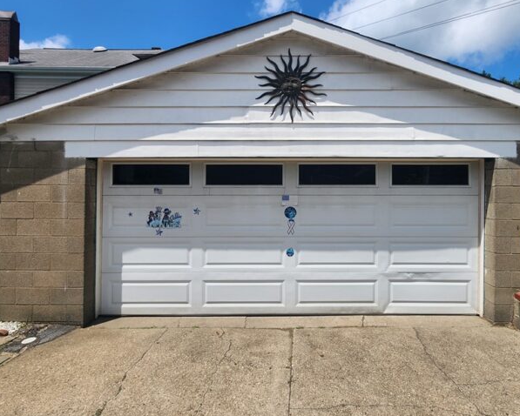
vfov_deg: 76.8
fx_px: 262
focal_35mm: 17
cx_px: 304
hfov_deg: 88.8
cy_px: 186
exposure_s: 1/2671
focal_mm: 2.2
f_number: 2.2
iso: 50
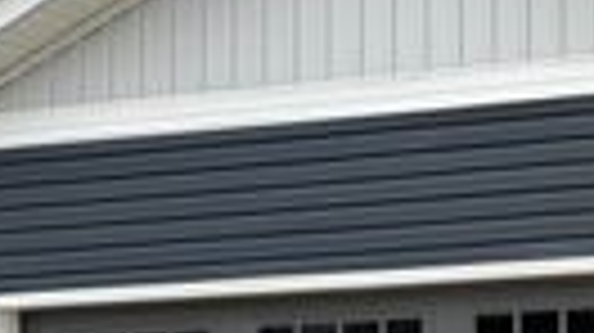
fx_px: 1684
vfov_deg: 11.2
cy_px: 349
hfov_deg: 16.5
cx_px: 1094
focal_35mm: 107
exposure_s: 1/2538
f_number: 1.6
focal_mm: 5.96
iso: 50
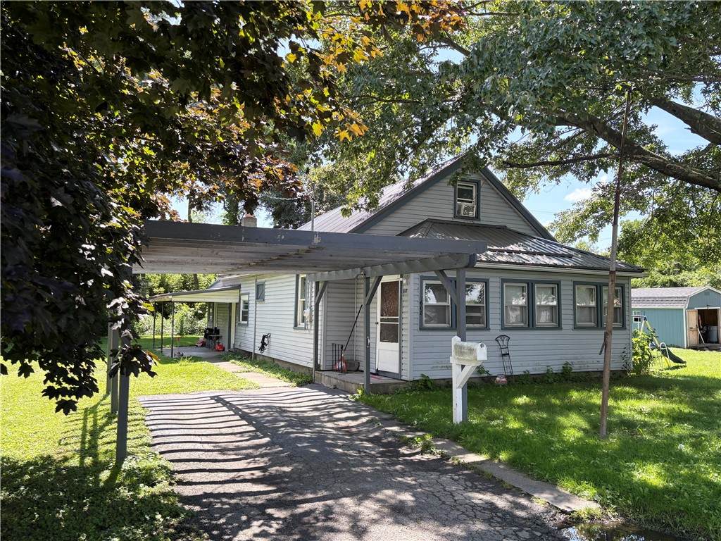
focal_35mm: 26
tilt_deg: +3.8
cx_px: 360
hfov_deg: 67.3
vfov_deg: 53.1
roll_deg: -0.4
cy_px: 270
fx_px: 542
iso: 50
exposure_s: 1/550
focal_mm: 5.96
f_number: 1.6
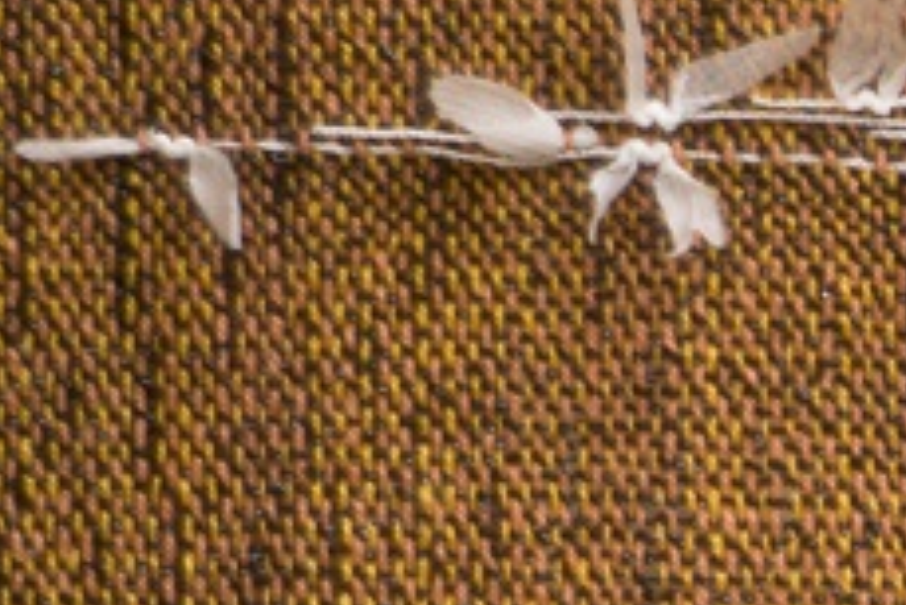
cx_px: 1998
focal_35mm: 336
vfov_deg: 4.1
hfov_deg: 5.9
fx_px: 8461
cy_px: 1097
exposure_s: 1/40
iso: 100
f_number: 1.7
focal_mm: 50
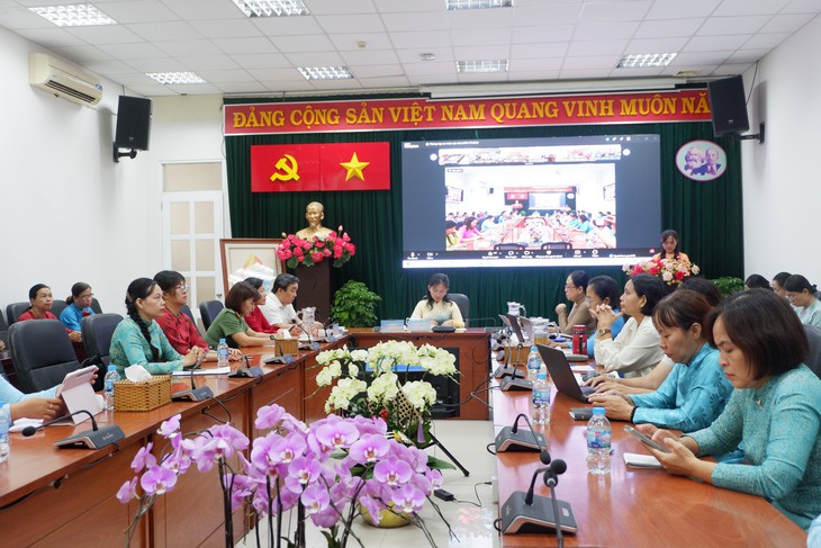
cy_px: 274
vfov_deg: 37.9
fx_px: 798
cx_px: 410
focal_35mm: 35
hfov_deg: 54.4
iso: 1600
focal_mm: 23.2
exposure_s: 1/50
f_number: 4.2
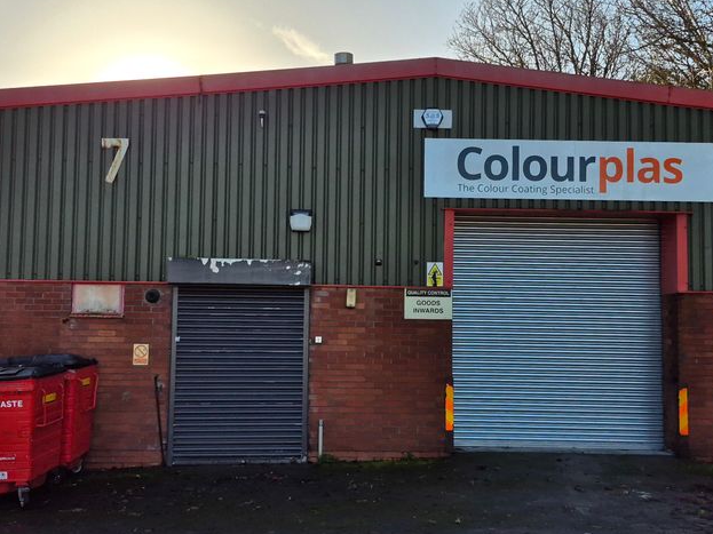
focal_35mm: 41
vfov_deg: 35.1
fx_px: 844
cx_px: 377
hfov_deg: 45.8
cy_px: 282
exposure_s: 1/1216
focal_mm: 5.4
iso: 25
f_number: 1.8
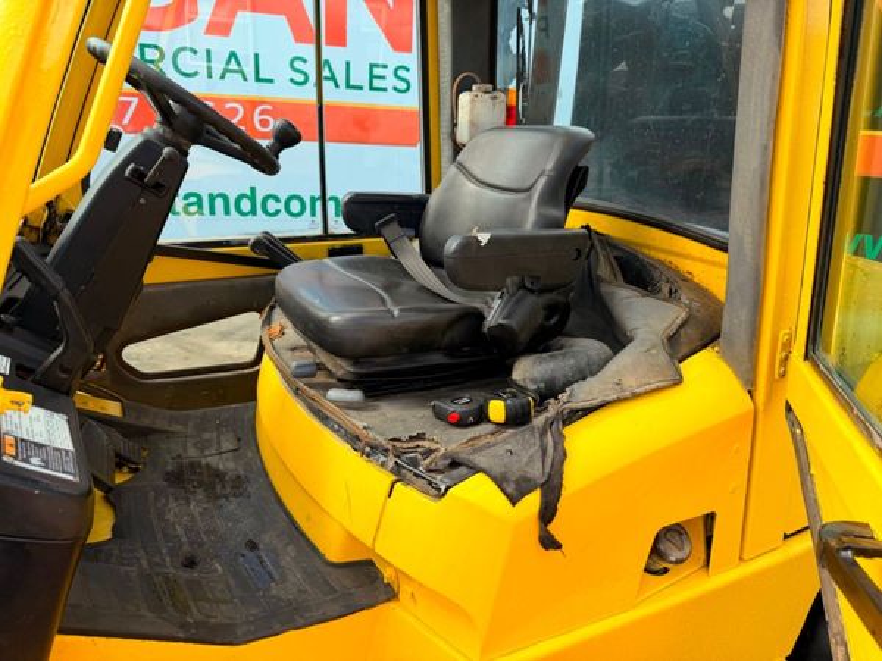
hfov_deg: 71.6
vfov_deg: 56.8
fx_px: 612
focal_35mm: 24
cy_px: 330
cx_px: 441
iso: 80
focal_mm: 6.76
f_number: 1.78
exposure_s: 1/1337
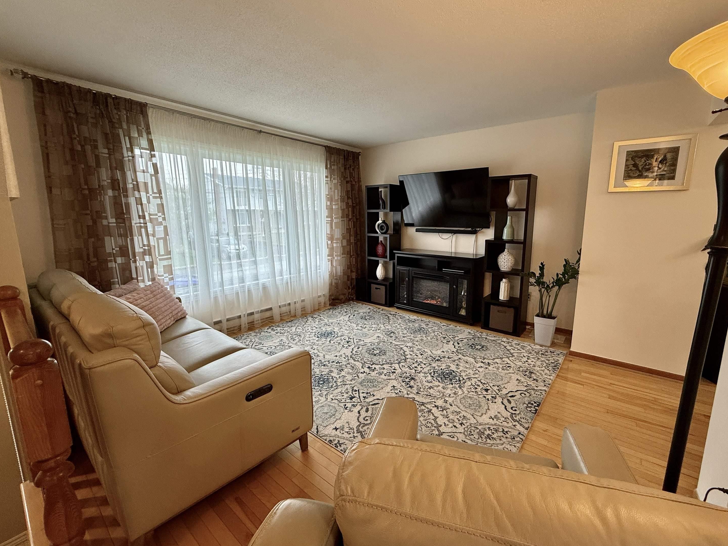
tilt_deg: -9.6
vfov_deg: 81.7
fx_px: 315
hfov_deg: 98.0
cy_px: 267
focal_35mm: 15
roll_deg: +0.1
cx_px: 389
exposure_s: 1/60
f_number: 2.2
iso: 160
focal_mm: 2.22
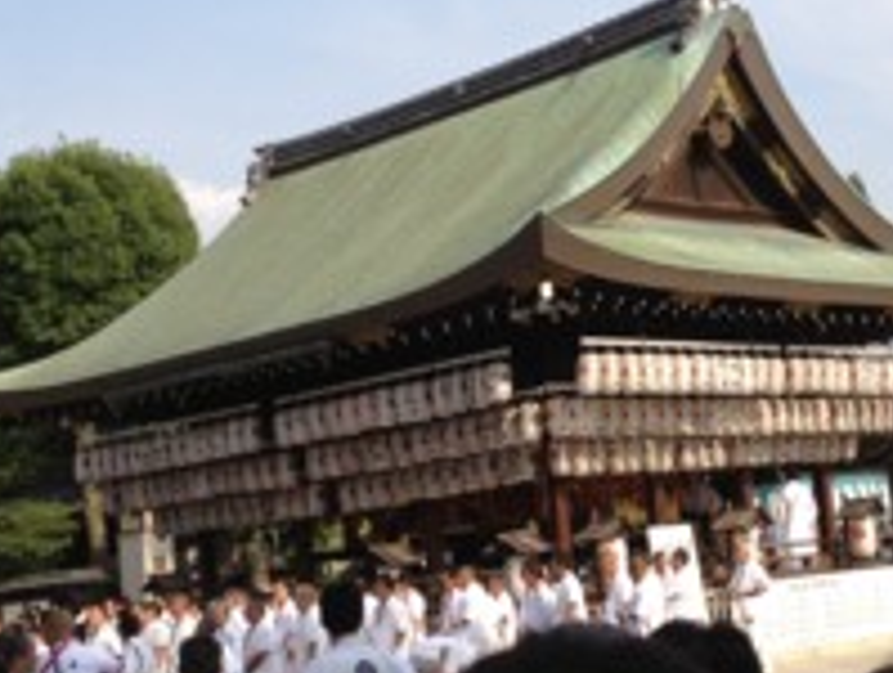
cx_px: 507
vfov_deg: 18.7
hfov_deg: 24.7
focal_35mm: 79
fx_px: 2042
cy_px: 458
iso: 64
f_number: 2.4
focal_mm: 4.28
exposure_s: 1/986
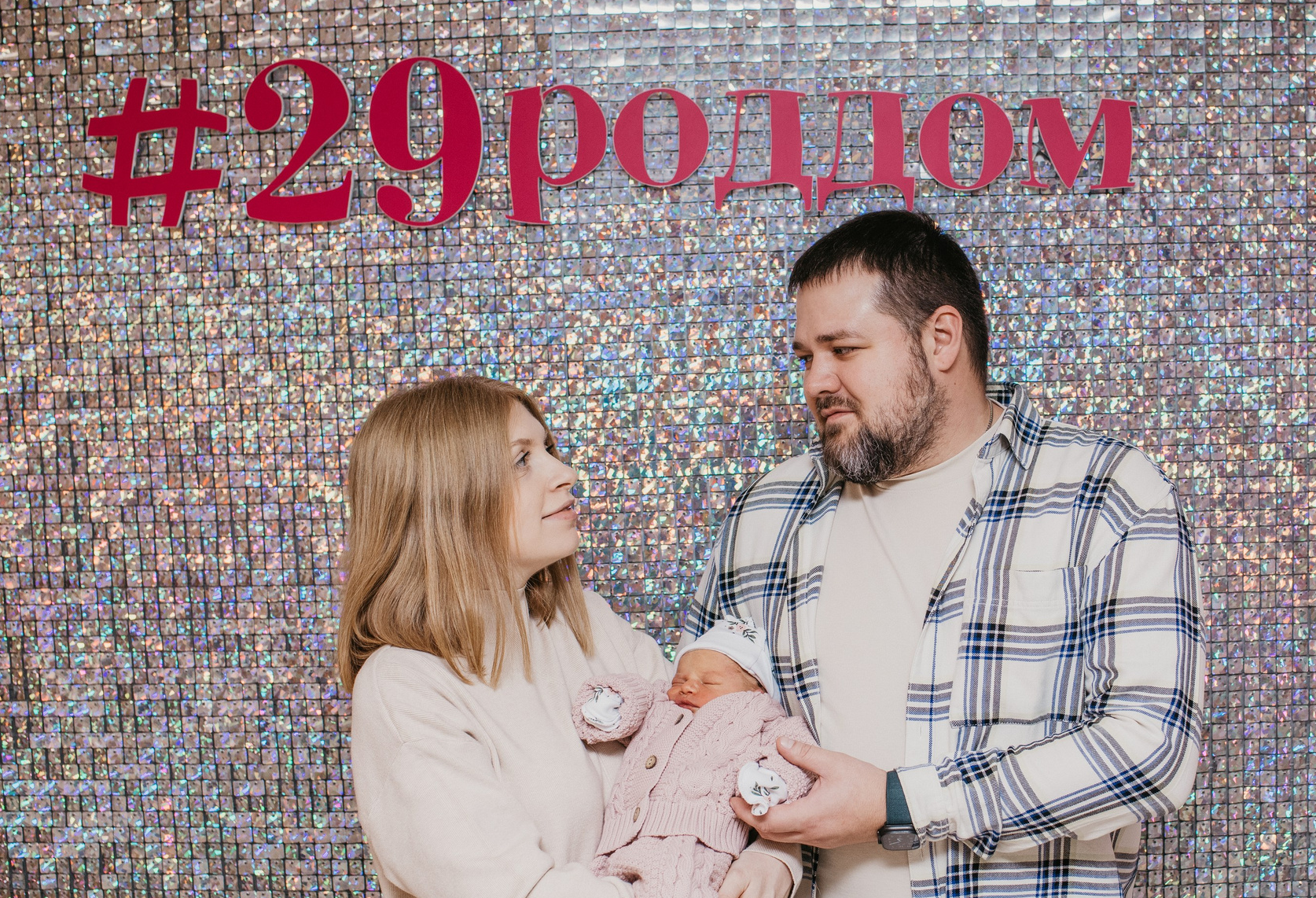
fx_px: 2062
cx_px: 875
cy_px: 544
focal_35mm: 56
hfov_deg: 35.1
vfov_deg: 24.5
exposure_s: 1/160
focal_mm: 35
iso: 320
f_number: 4.5
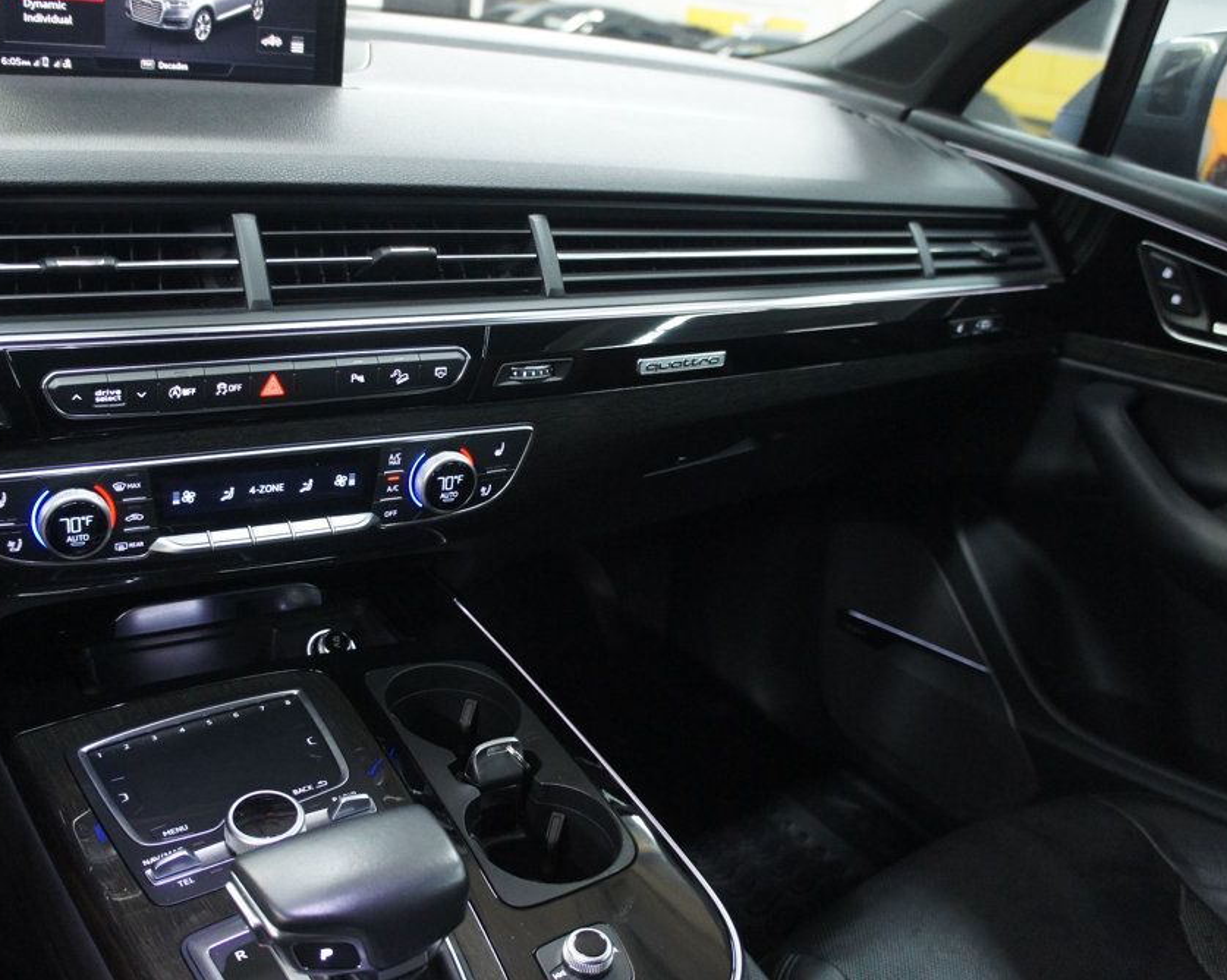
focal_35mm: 31
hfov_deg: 57.0
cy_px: 485
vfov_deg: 47.1
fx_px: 1125
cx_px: 539
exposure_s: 1/25
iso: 1600
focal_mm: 18
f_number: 3.5
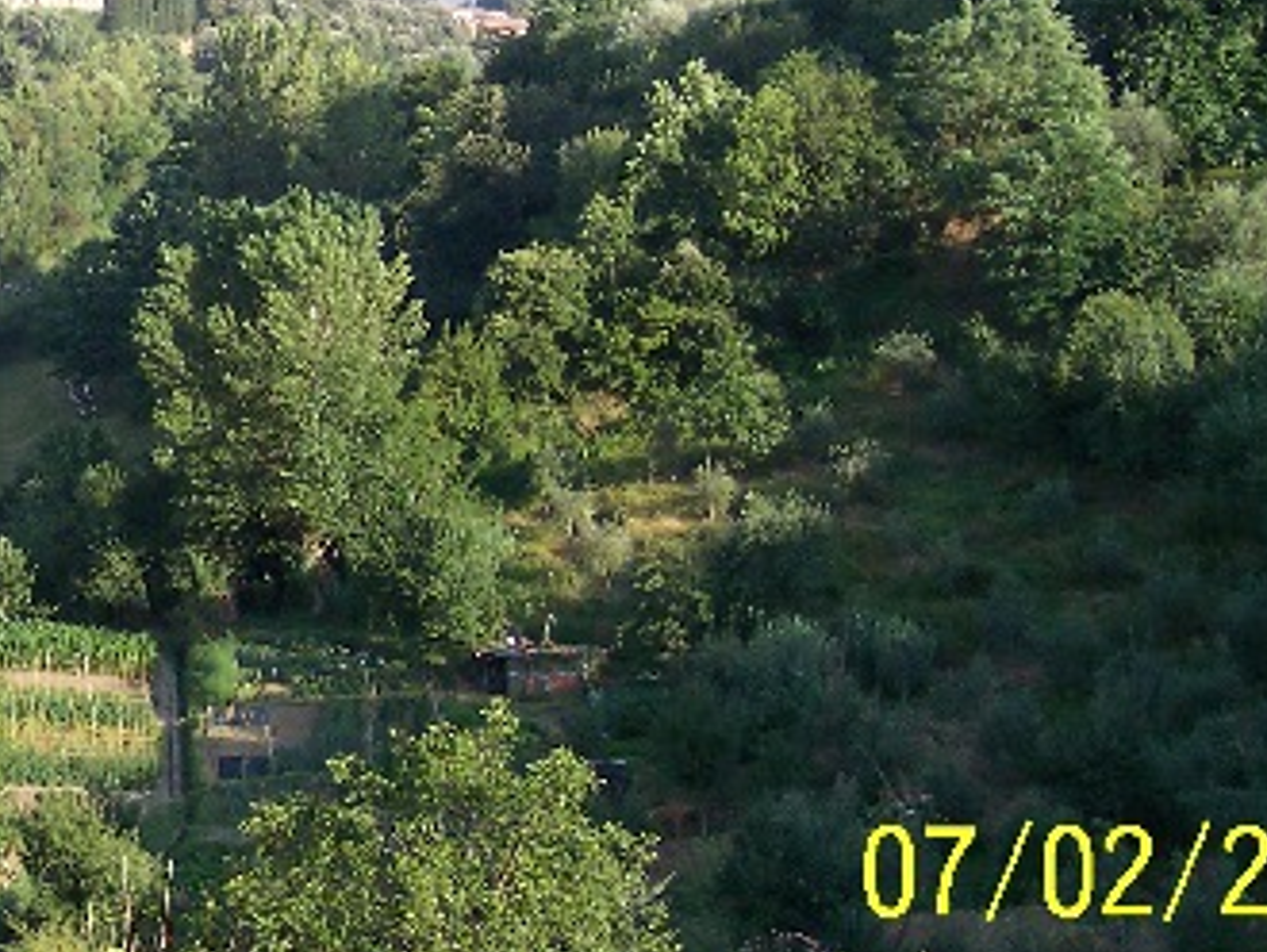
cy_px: 8
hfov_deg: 20.8
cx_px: 73
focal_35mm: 92
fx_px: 3370
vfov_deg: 15.8
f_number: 2.8
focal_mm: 8
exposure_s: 1/700
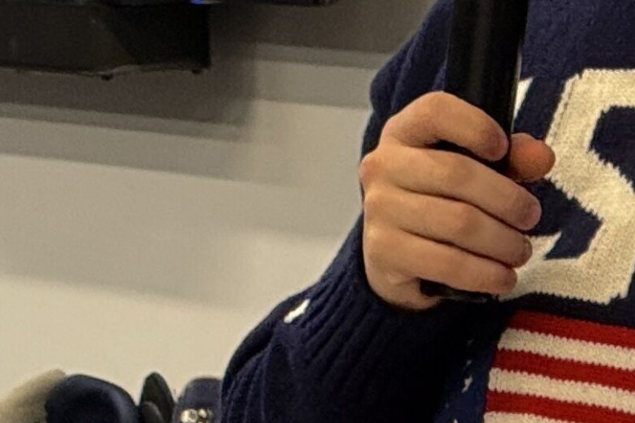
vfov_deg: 3.3
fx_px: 7249
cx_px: 888
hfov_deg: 5.0
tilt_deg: -3.3
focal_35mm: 411
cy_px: 36
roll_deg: +2.0
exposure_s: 1/60
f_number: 2.8
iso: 160
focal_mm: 15.66
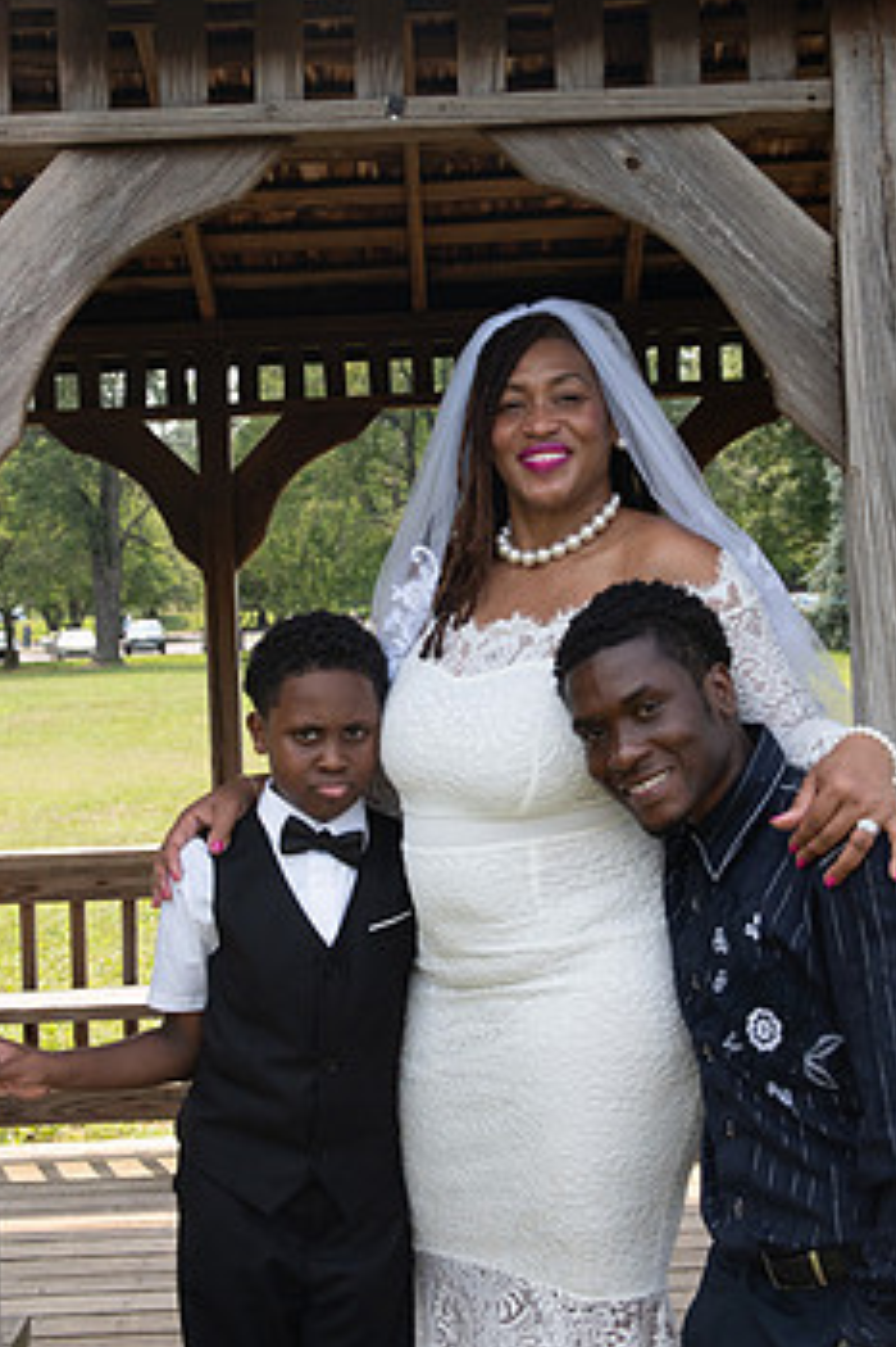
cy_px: 558
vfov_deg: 31.8
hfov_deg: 21.5
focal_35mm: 63
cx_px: 473
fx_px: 2354
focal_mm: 47
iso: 800
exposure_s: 1/1600
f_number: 6.3
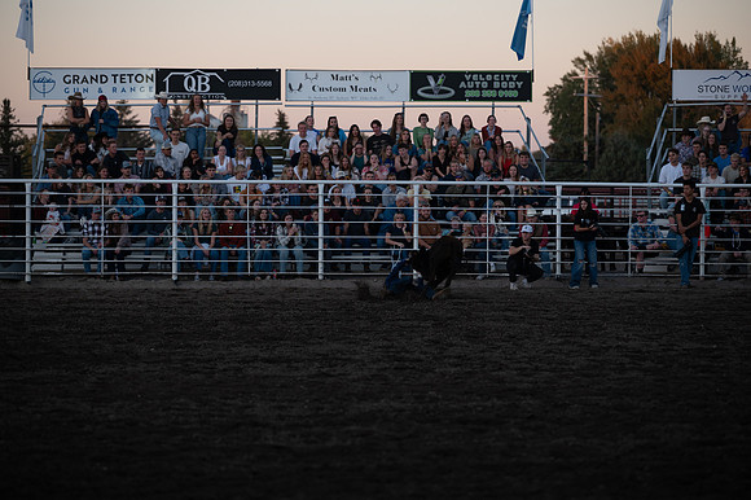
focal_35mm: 125
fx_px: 2606
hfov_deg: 16.4
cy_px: 250
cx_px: 376
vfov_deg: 11.0
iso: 500
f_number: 3.2
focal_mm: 125
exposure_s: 1/800
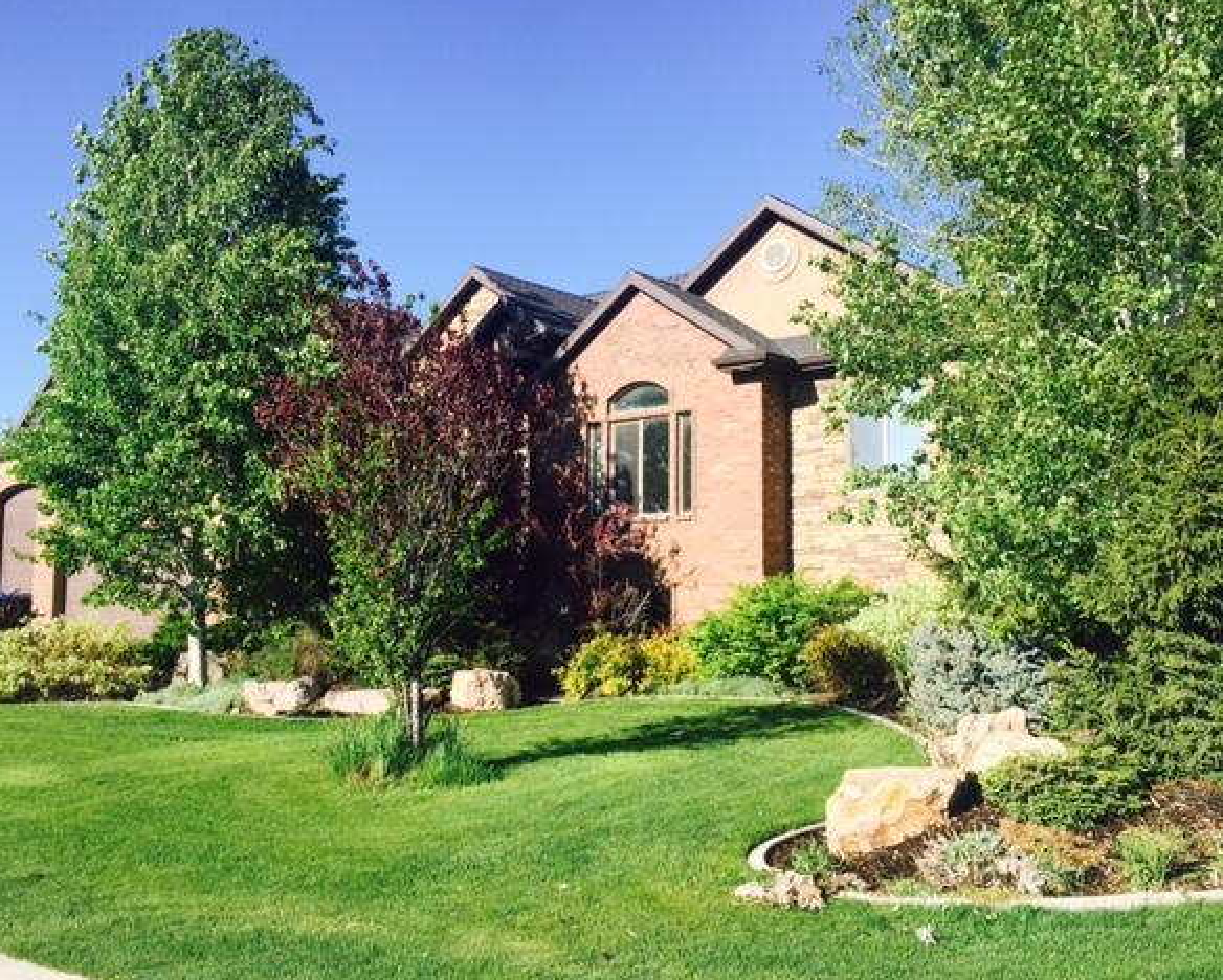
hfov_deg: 57.1
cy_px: 494
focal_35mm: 31
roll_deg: -0.8
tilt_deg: +3.6
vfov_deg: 47.2
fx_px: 1123
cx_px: 620
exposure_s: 1/1199
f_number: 2.2
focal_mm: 4.15
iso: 32
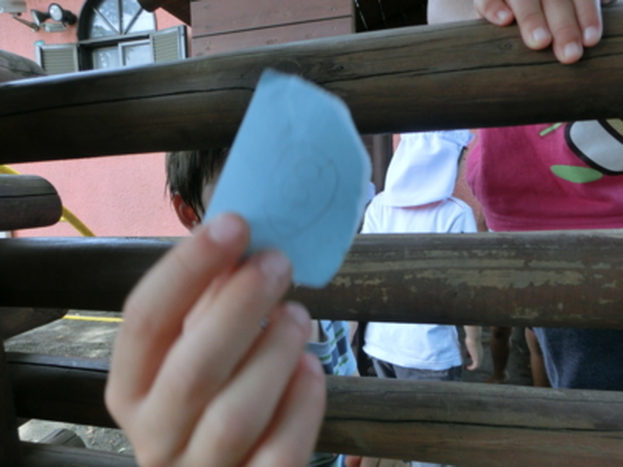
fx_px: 432
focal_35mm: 24
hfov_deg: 71.6
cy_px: 234
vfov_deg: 56.8
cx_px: 312
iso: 100
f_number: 3
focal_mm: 4.24
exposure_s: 1/125
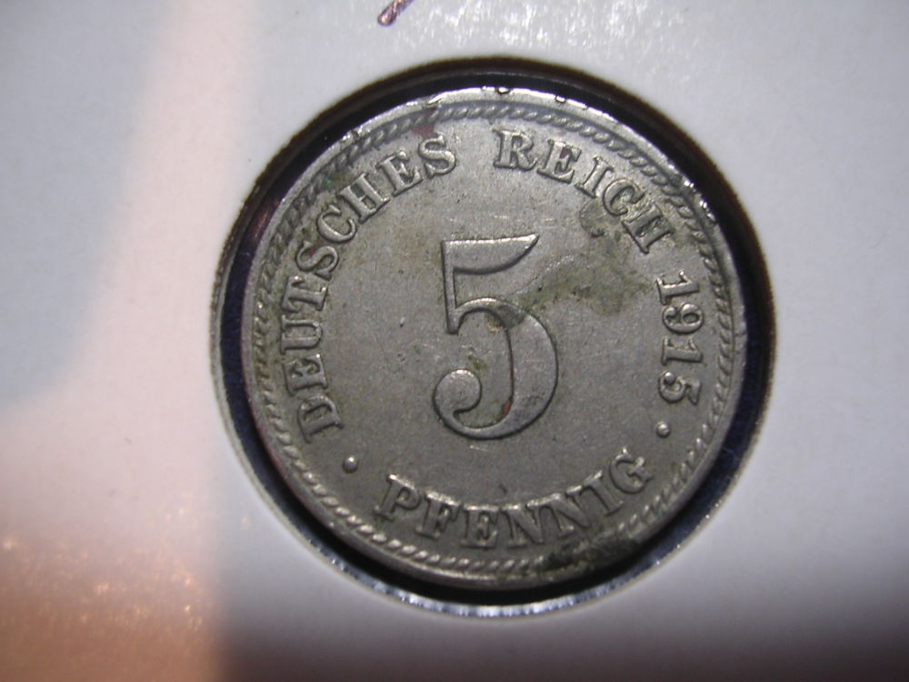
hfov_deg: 49.0
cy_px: 341
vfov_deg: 37.7
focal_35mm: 38
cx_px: 454
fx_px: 998
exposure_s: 1/11
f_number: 2.8
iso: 100
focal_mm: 5.8
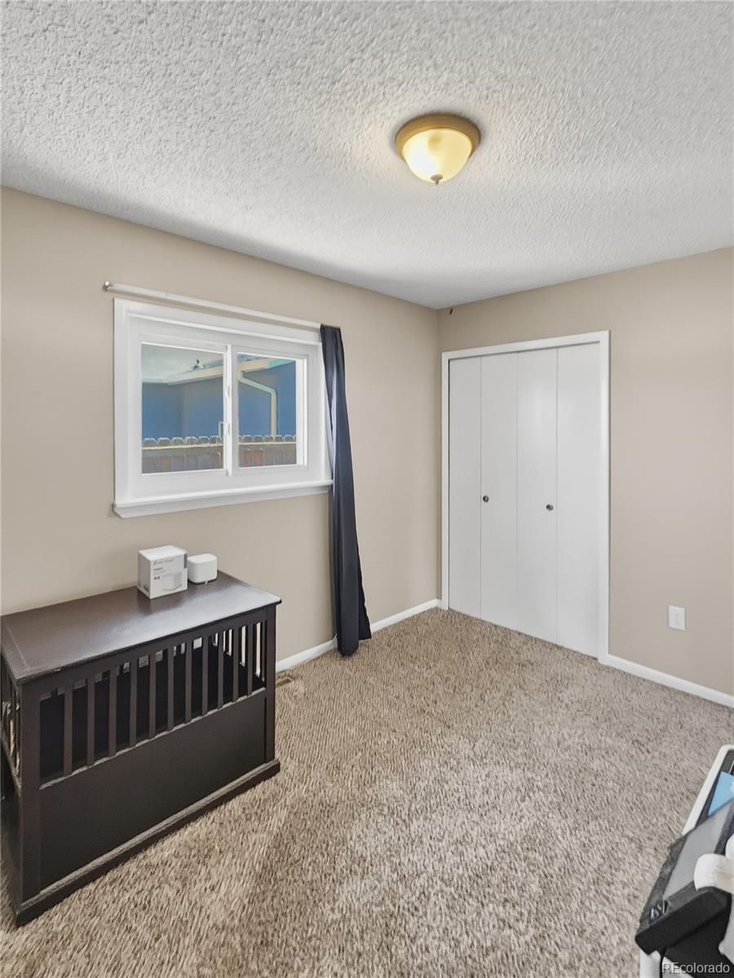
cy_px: 489
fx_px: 368
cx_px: 367
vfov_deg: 106.2
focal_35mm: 13
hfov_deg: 89.9
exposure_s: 1/60
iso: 320
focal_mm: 2.2
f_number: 2.2
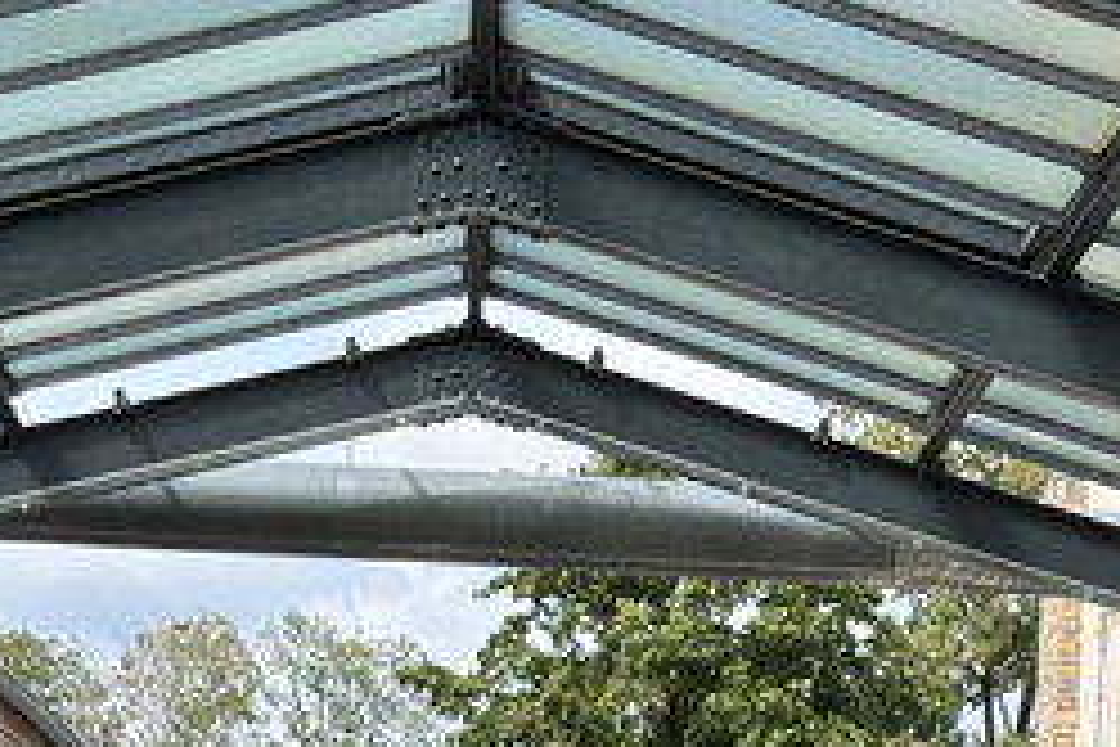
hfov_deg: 13.3
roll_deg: -2.3
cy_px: 936
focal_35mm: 154
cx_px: 630
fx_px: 4791
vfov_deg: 8.8
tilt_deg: +2.4
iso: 64
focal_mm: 6.76
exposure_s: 1/1597
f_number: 1.78
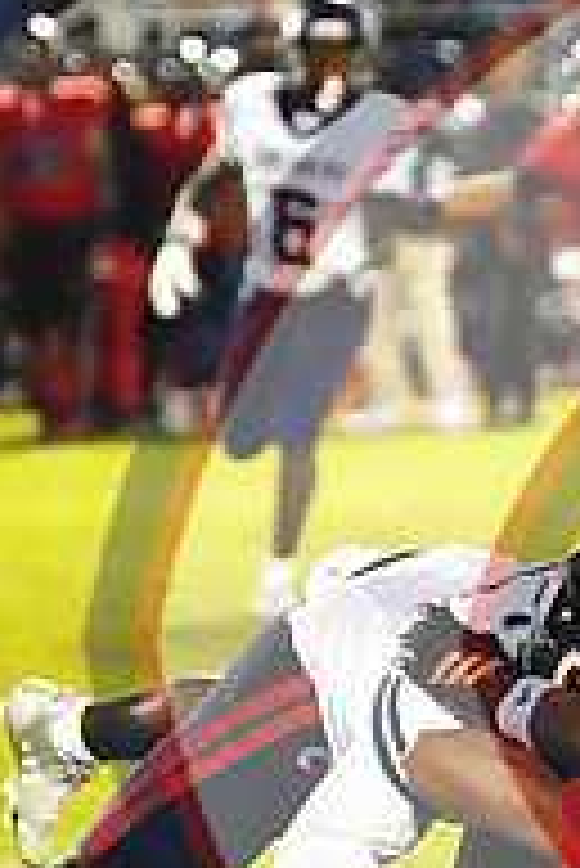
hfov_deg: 2.7
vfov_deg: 4.0
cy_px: 641
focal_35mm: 513
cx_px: 1075
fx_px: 12374
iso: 32000
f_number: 4
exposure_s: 1/1000
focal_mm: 171
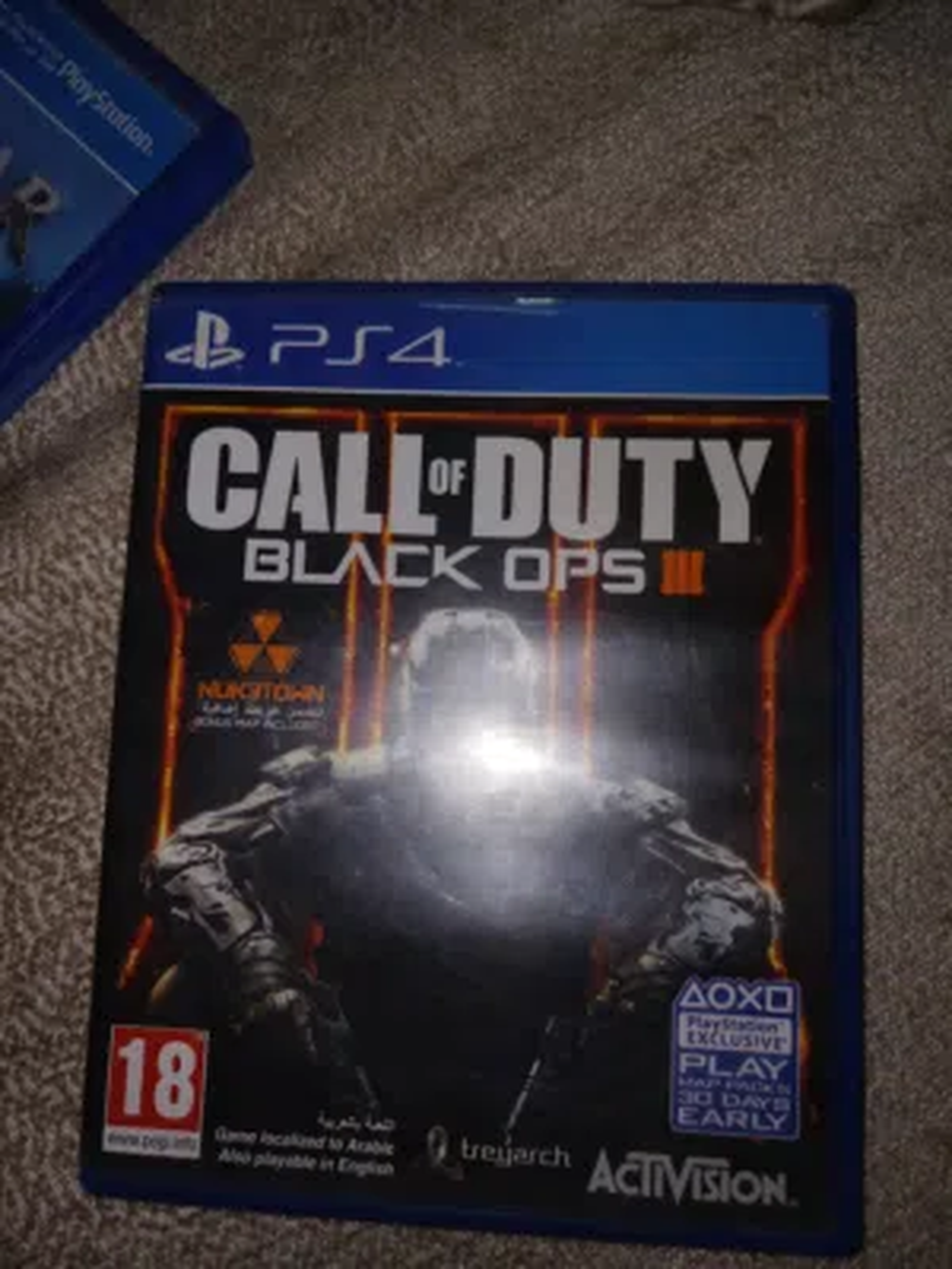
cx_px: 476
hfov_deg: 51.4
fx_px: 990
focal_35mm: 27
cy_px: 634
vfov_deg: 65.3
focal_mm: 3.98
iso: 20
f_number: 1.8
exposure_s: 1/106
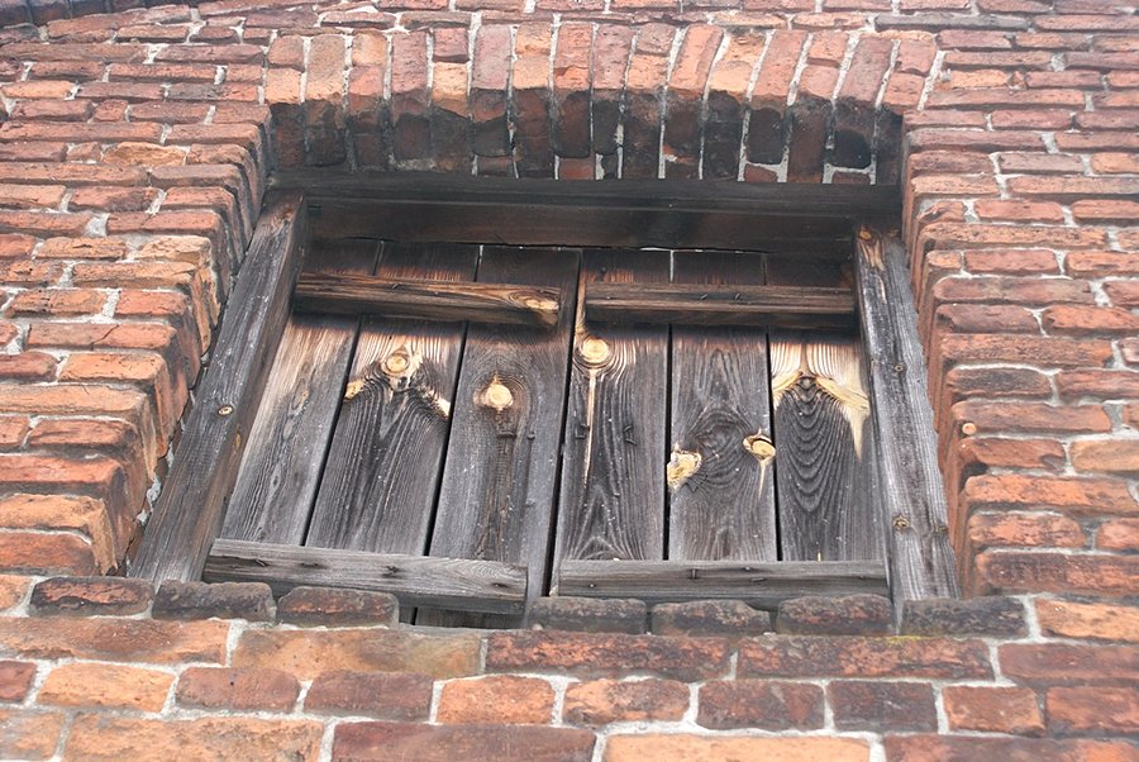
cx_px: 570
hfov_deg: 33.4
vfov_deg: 22.7
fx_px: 1900
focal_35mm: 60
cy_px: 381
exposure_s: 1/80
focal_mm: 40
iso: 400
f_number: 5.6
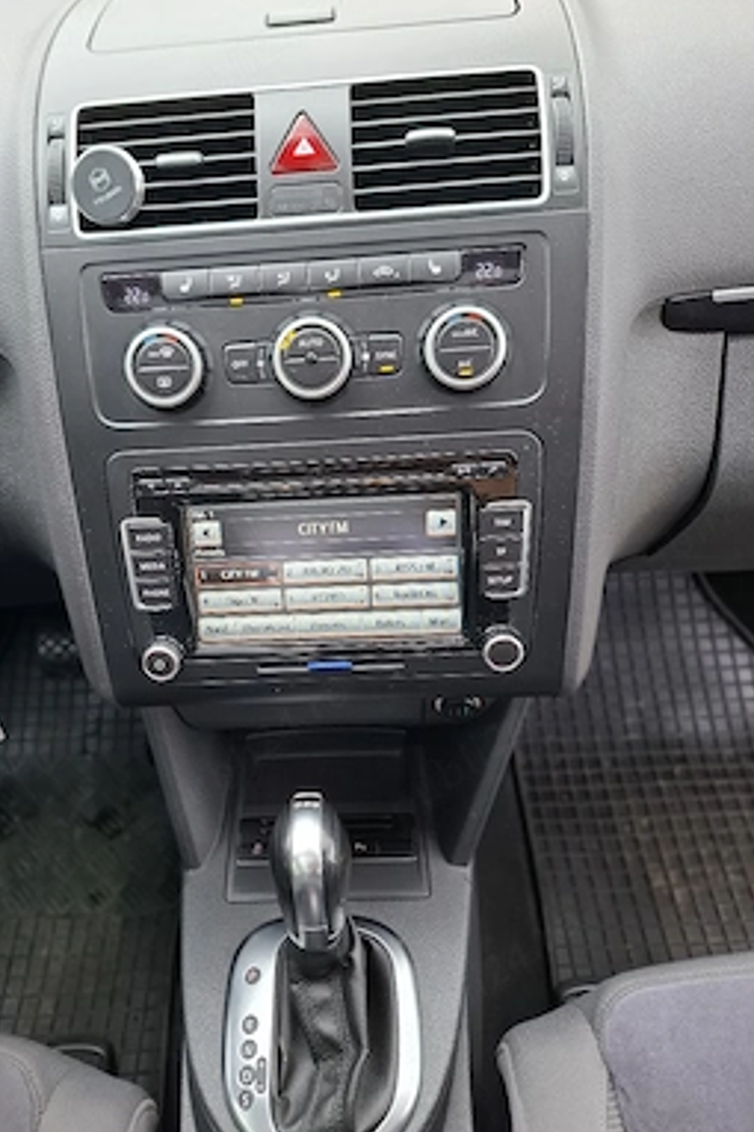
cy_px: 556
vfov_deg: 71.5
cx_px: 313
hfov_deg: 51.0
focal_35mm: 25
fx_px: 786
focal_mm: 5.54
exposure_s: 1/100
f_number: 1.8
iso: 100
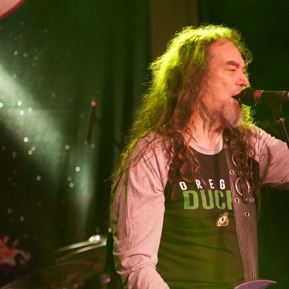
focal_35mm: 134
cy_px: 144
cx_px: 216
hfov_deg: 13.0
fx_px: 1266
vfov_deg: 13.0
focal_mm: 105
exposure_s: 1/160
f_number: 4
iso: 10000
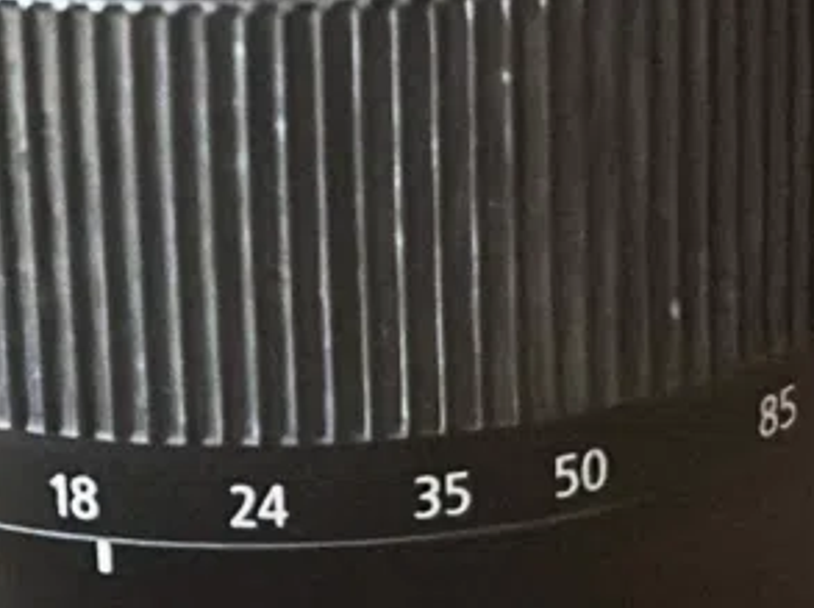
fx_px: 2466
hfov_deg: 18.7
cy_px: 86
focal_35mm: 105
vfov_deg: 14.0
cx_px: 233
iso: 3200
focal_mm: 6.86
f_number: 1.78
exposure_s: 1/15
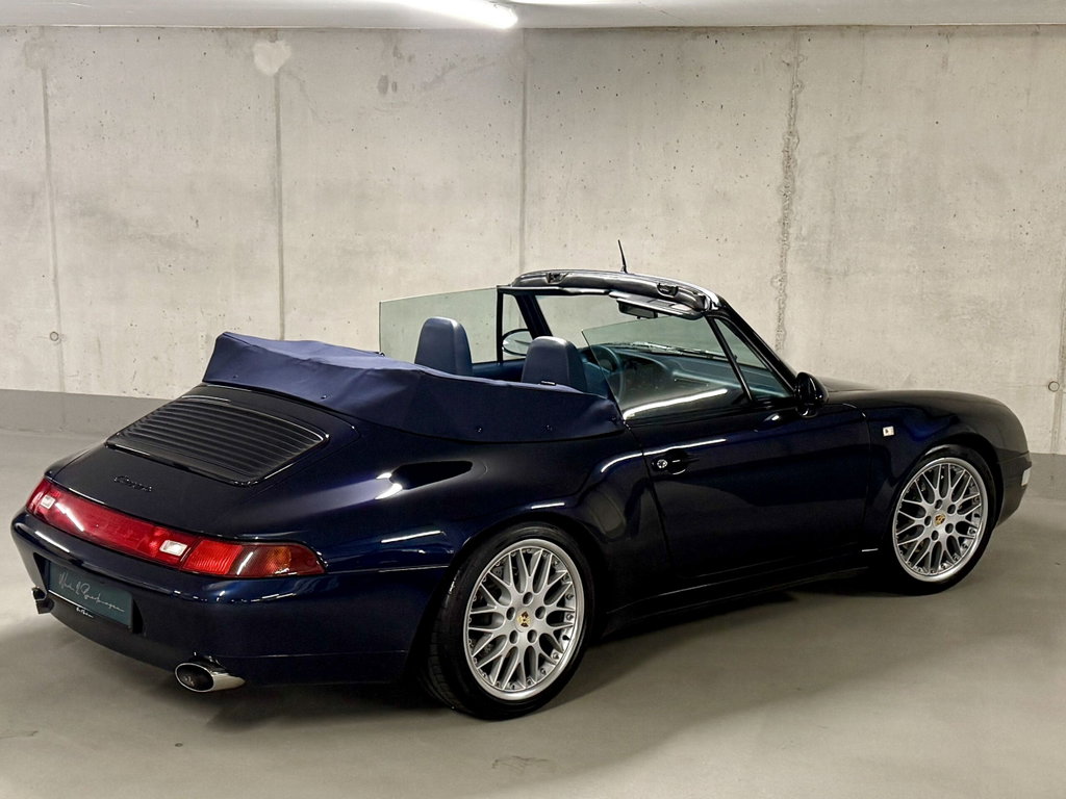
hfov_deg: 71.6
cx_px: 533
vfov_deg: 56.8
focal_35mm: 24
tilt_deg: -11.6
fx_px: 739
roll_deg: -1.2
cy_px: 400
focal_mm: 6.76
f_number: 1.78
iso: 250
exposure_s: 1/100
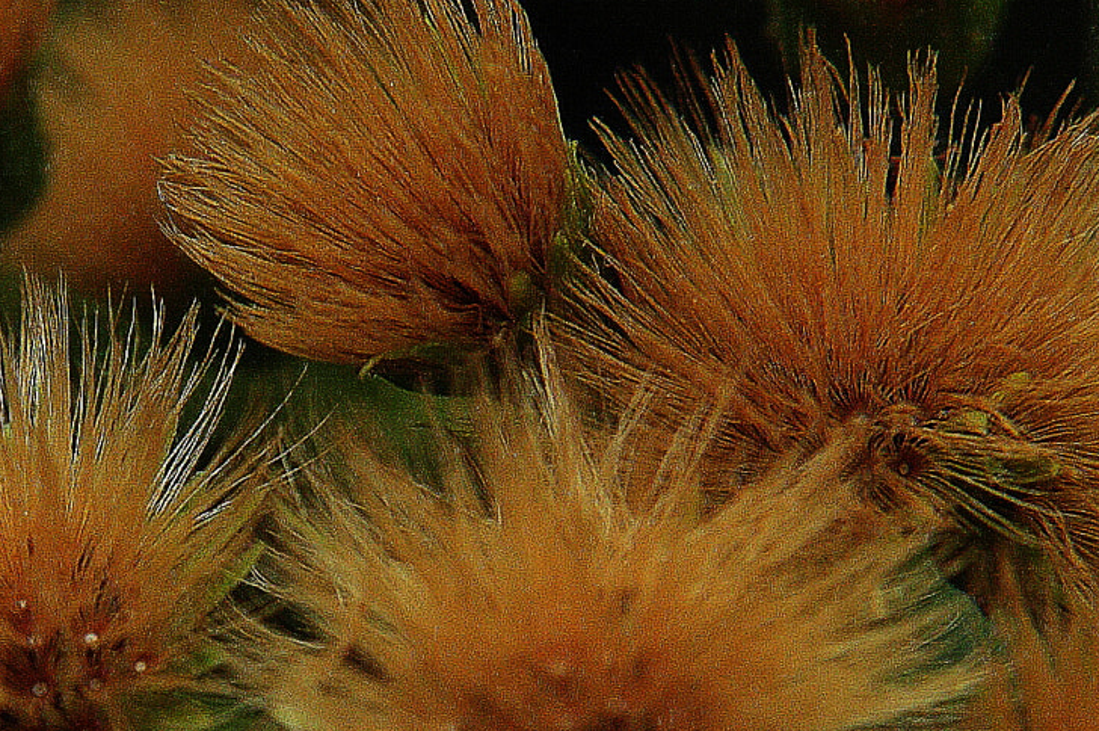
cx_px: 332
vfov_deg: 10.1
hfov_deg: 15.2
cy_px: 692
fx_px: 4117
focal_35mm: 135
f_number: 6.3
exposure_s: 1/160
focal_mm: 32
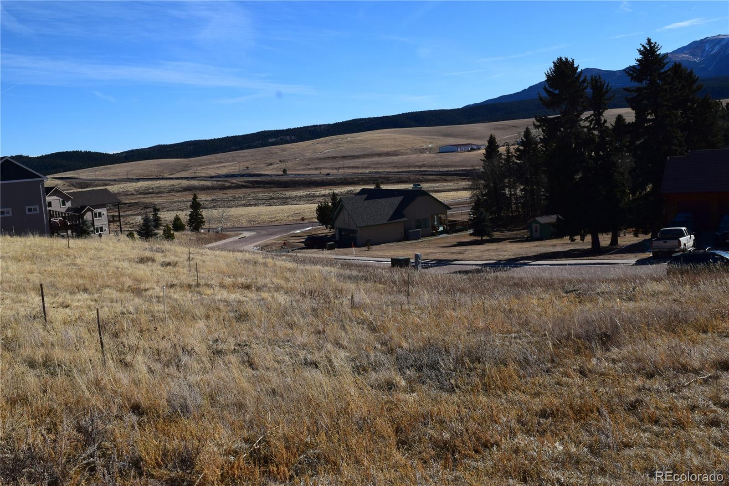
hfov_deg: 51.3
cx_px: 364
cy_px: 243
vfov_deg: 35.5
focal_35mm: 38
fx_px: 759
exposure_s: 1/500
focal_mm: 25
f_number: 11
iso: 360
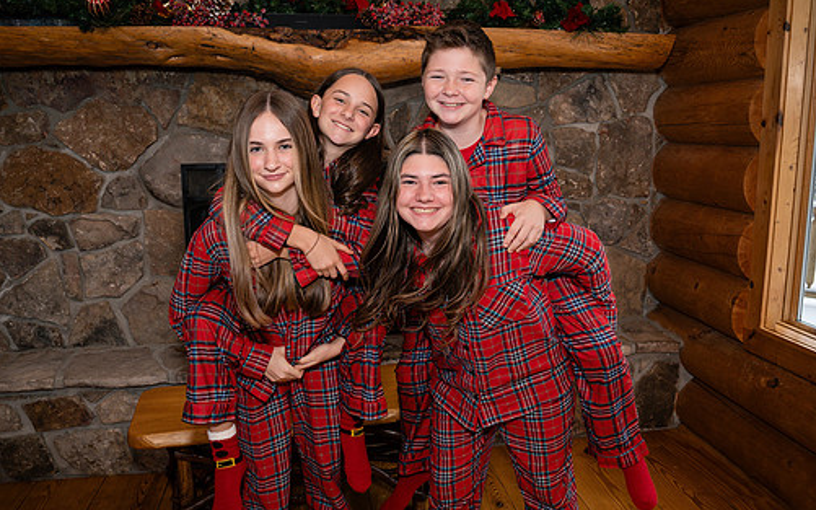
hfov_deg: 62.9
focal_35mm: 30
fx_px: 667
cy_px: 272
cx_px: 425
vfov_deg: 41.8
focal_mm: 24
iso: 500
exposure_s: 1/160
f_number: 5
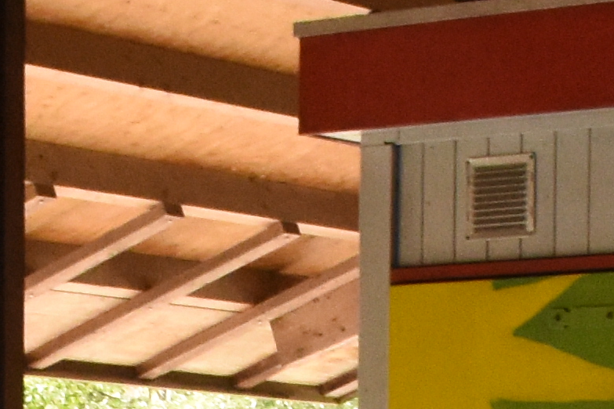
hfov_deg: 9.9
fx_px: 3530
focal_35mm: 207
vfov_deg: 6.4
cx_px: 170
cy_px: 876
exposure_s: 1/400
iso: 2500
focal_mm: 18
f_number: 11
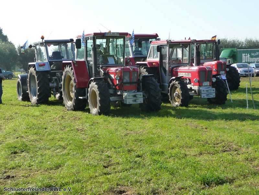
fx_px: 539
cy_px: 98
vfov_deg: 20.4
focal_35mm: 72
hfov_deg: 27.0
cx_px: 130
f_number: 4.6
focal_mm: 12.2
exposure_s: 1/400
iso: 160
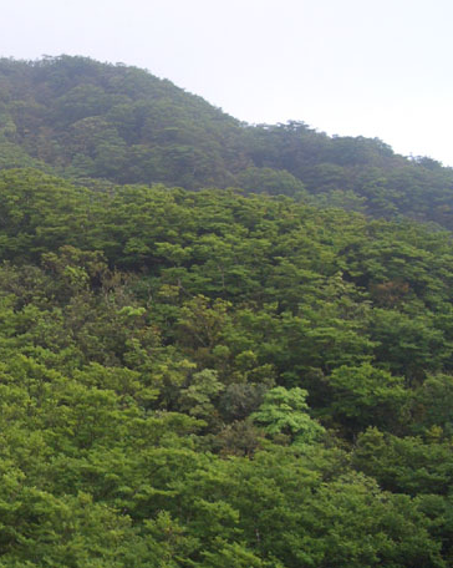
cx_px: -15
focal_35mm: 60
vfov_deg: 31.4
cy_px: 232
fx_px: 1007
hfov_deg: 24.1
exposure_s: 1/100
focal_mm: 5.8
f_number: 2.6
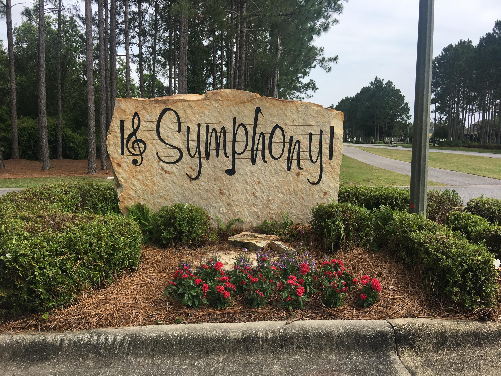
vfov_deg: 48.2
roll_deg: -1.4
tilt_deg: -6.3
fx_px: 420
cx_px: 250
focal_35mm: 29
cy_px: 188
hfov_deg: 61.7
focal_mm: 4.15
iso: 25
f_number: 2.2
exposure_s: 1/1261
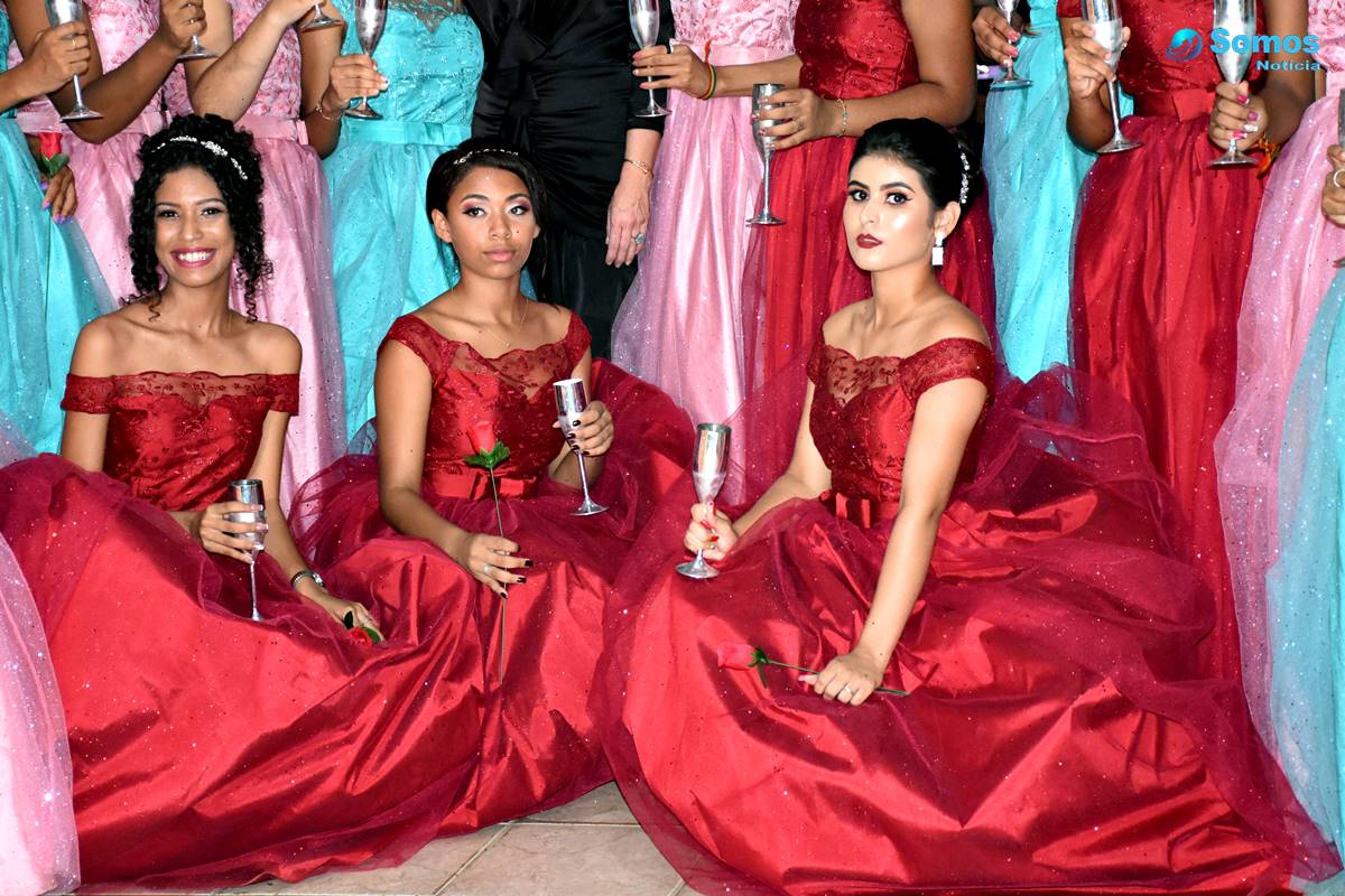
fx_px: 2914
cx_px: 672
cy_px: 448
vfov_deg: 17.5
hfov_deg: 26.0
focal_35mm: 78
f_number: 4.8
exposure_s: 1/100
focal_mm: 52
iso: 3200
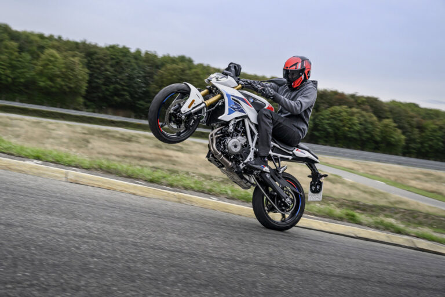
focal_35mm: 50
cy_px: 148
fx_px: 618
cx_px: 222
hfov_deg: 39.6
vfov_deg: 27.0
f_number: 5.6
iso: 320
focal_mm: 50
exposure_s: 1/250
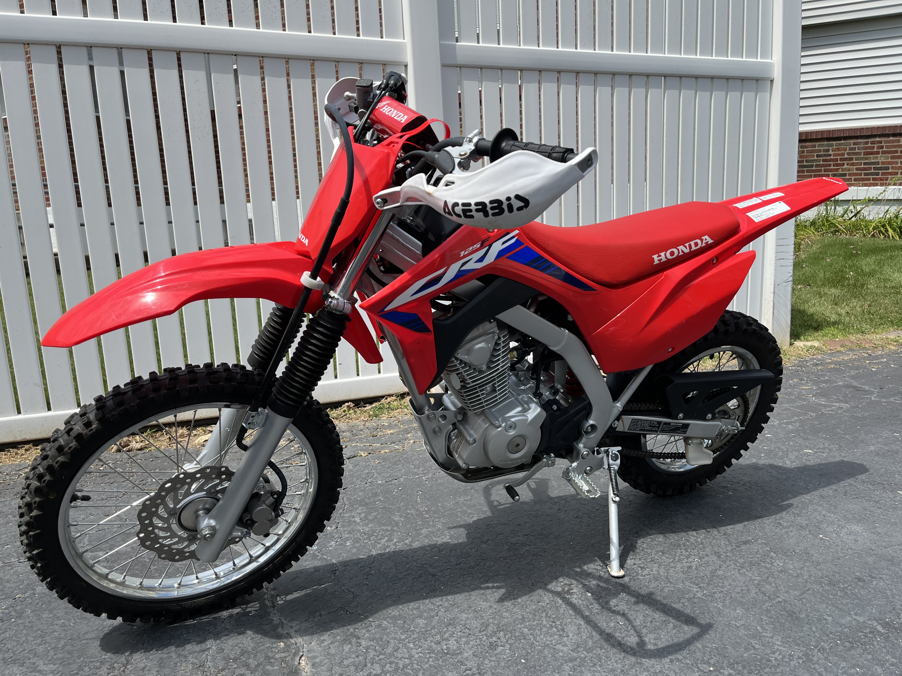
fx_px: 677
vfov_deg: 53.1
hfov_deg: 67.3
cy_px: 338
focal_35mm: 26
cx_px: 451
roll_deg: +2.9
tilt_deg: -11.2
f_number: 1.6
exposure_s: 1/2825
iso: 50
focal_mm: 5.1
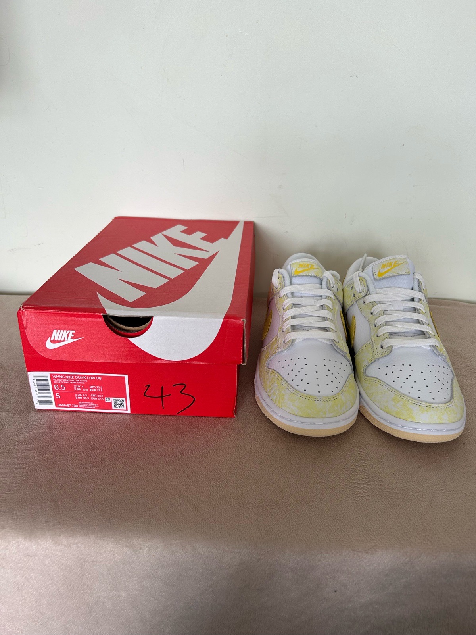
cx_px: 238
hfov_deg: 53.1
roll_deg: -1.3
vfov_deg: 67.3
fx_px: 477
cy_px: 318
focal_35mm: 26
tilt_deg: -25.8
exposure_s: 1/178
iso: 40
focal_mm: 5.7
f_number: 1.5
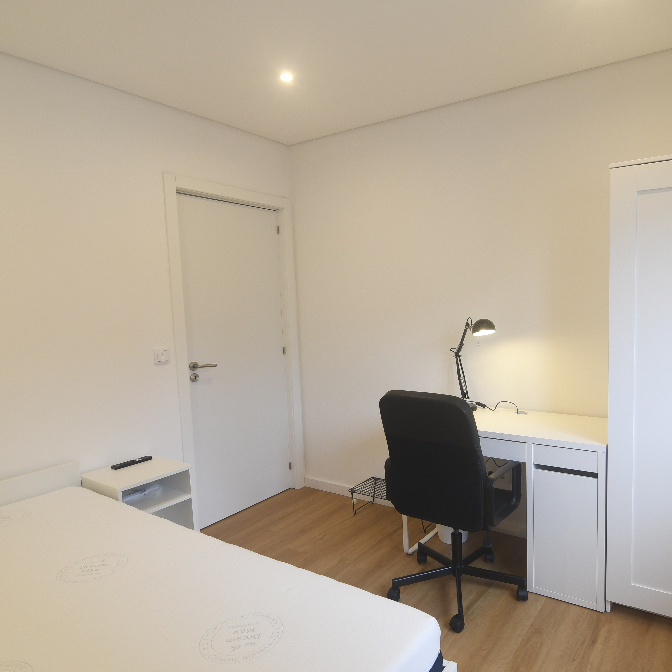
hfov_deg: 71.0
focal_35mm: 21
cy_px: 340
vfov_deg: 72.1
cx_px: 420
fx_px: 461
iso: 400
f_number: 5.6
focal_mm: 11
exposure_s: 1/40
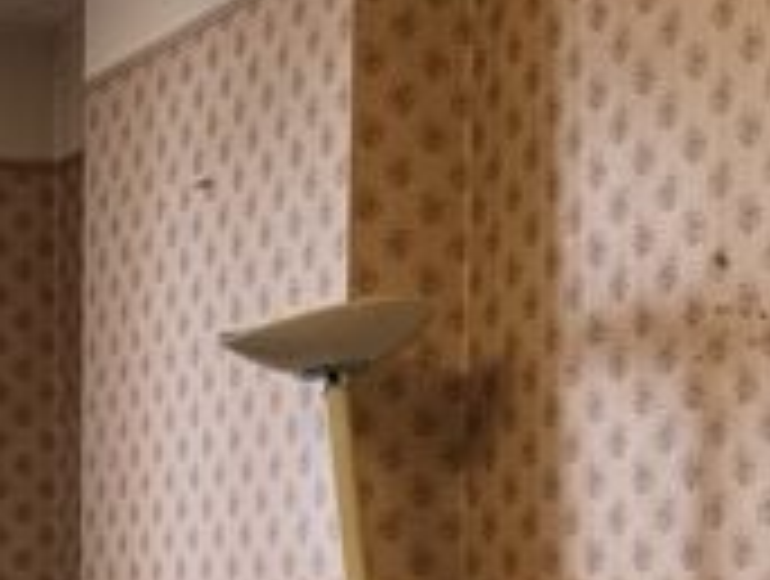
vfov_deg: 12.7
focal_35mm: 112
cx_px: -18
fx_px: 2497
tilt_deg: -5.3
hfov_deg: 17.1
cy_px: 841
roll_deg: +0.0
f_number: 1.78
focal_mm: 6.76
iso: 400
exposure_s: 1/50
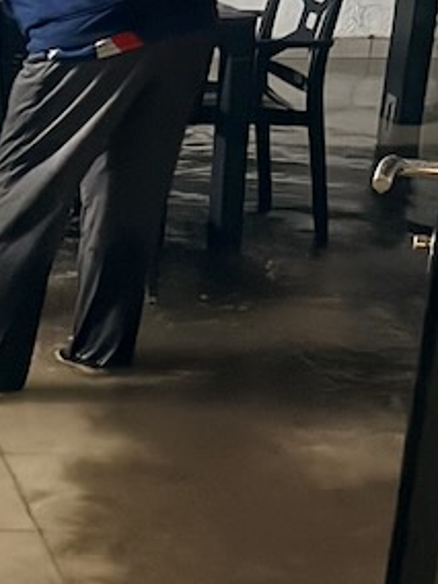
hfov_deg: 12.9
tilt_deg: -20.0
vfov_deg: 18.2
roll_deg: -1.0
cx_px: -251
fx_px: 1822
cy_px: 391
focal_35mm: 108
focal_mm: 6.76
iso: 1600
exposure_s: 1/20
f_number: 1.78
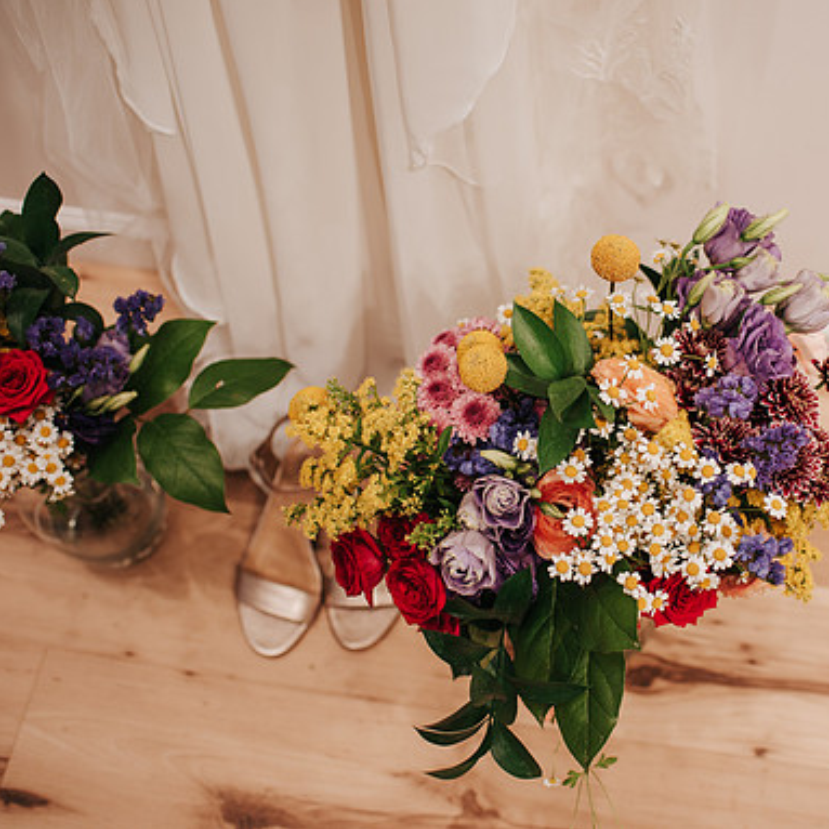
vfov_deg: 37.6
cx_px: 571
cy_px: 412
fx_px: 1219
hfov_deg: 37.0
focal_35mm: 45
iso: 320
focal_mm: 35
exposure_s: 1/125
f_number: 2.8
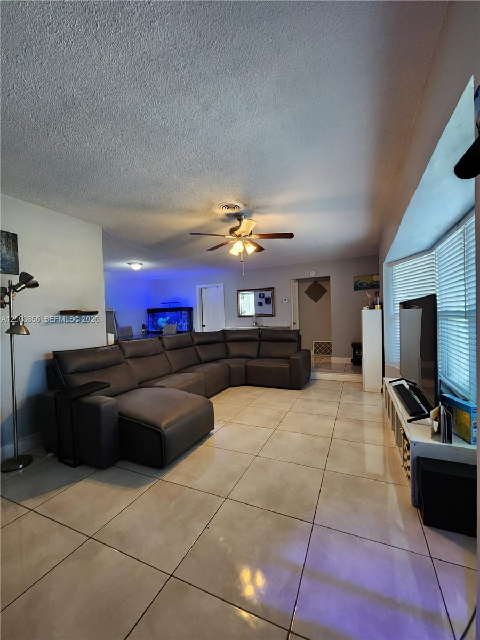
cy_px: 320
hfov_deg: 89.9
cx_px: 240
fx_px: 240
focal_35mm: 13
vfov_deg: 106.2
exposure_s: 1/60.2
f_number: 2.2
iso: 320
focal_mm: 2.2
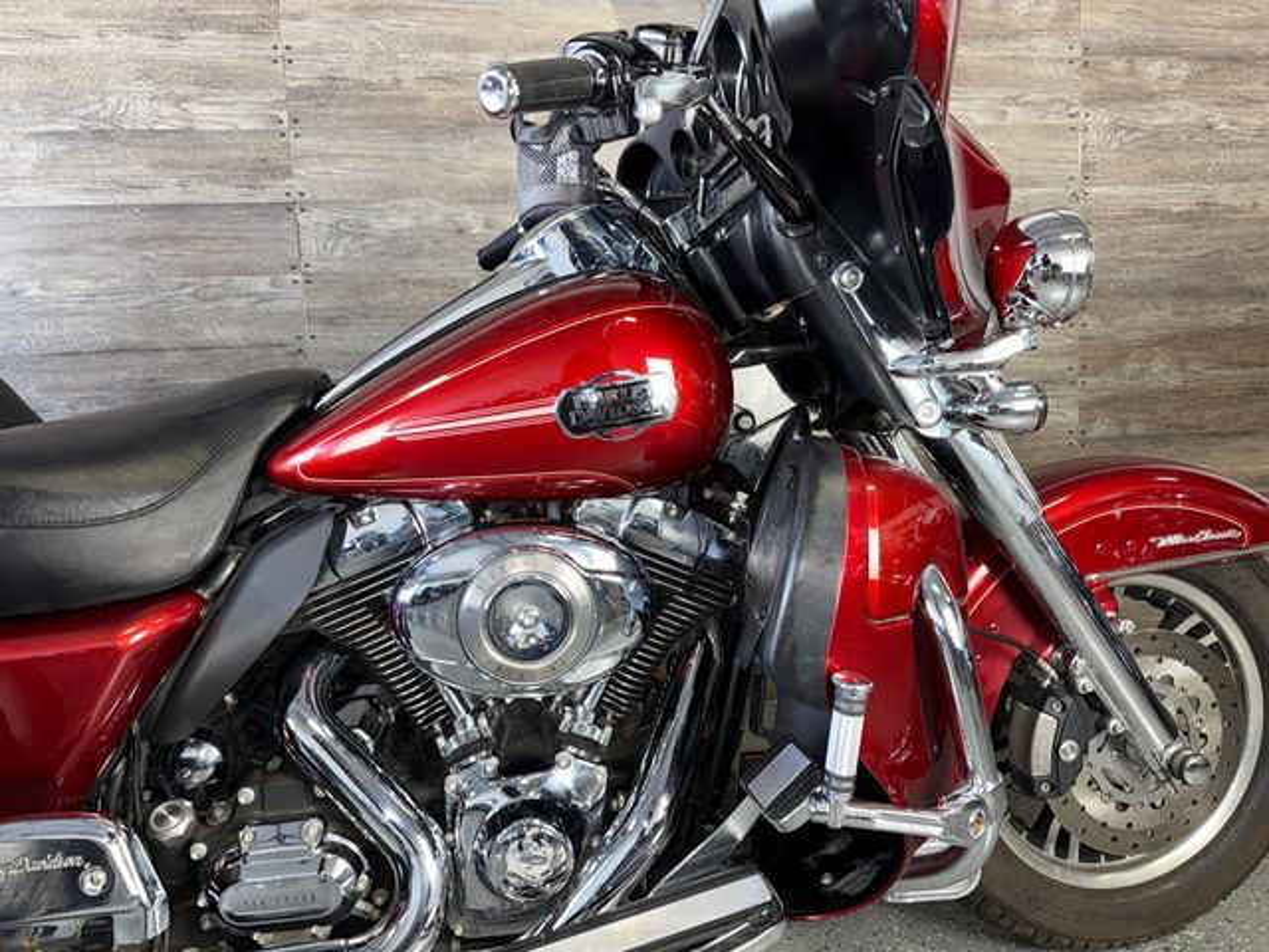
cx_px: 634
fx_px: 880
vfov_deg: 56.8
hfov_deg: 71.6
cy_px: 476
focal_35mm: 24
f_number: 1.78
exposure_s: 1/20
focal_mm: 6.76
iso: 80
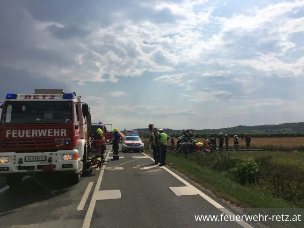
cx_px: 152
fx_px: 255
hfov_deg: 61.7
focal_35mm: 29
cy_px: 114
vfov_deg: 48.2
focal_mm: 4.15
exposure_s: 1/5495
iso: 25
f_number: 2.2
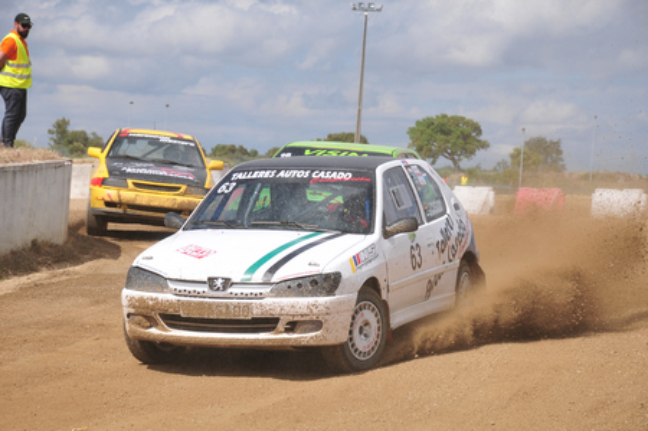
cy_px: 216
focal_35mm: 158
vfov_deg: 8.7
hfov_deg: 13.1
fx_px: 2832
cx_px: 324
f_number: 9
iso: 320
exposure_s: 1/1000
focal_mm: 105
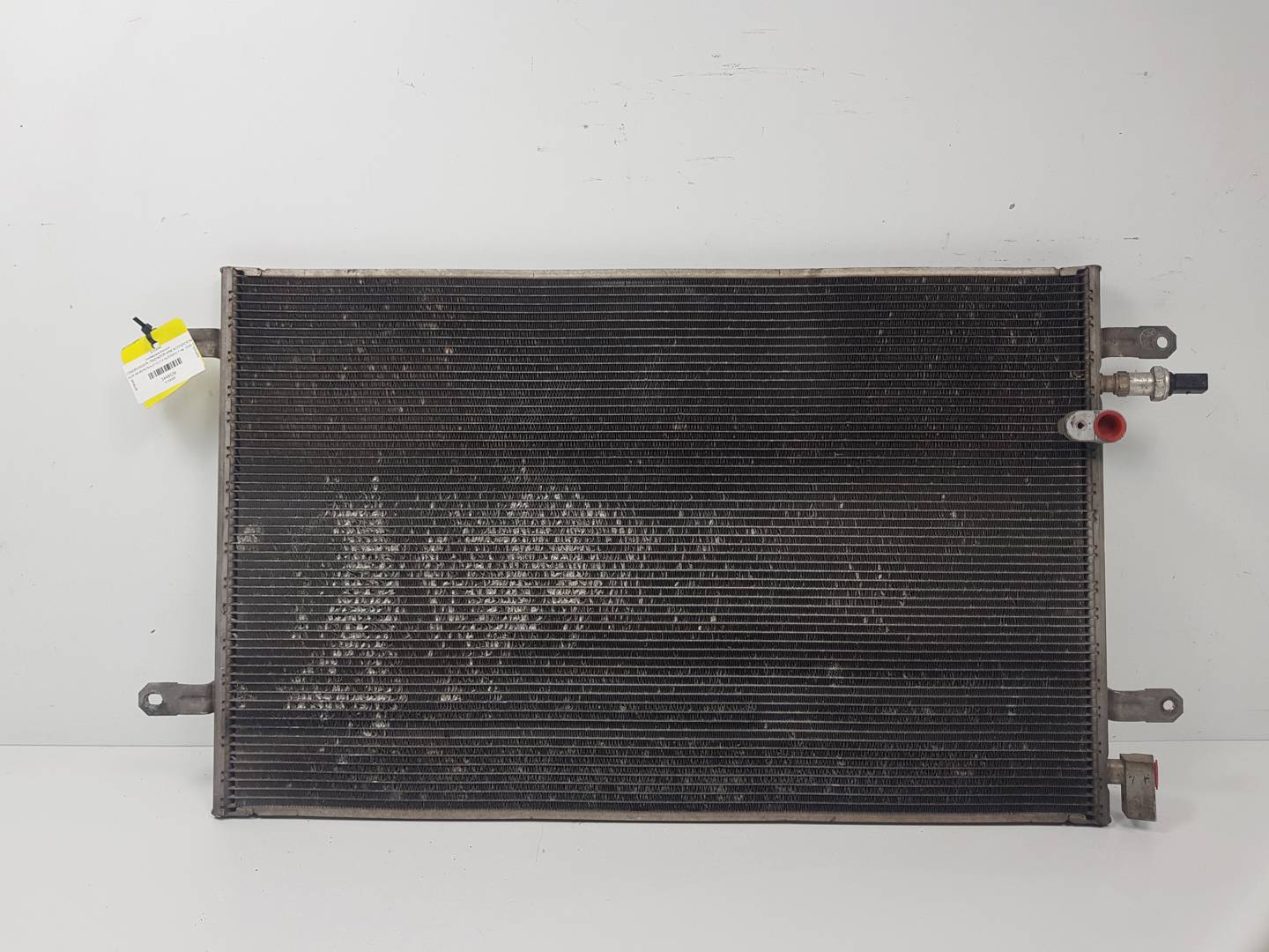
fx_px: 953
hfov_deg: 67.3
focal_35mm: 26
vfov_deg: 53.1
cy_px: 476
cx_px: 634
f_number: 1.7
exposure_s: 1/301
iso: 40
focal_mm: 4.2
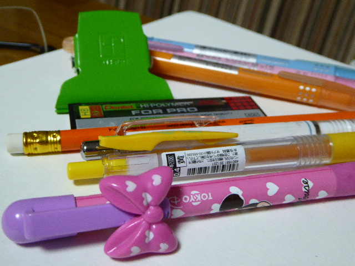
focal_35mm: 46
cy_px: 133
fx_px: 472
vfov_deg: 31.5
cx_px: 178
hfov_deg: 41.2
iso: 400
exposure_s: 1/20
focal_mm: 7.8
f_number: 3.9
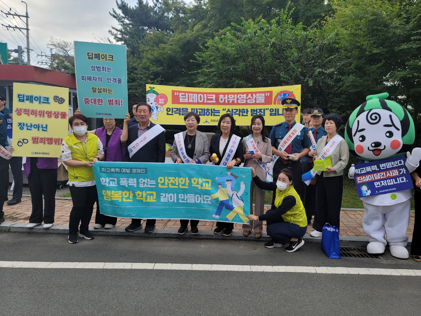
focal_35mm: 25
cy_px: 158
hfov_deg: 69.4
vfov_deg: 54.9
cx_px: 210
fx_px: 304
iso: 20
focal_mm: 7
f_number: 1.8
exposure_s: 1/196
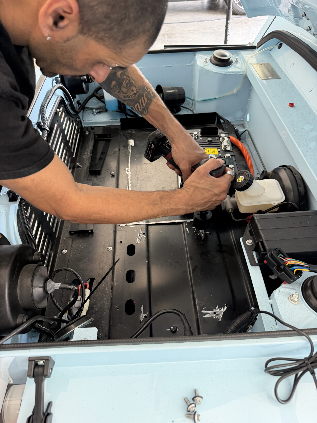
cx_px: 158
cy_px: 212
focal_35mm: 24
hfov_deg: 56.8
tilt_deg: -46.8
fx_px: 293
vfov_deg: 71.6
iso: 250
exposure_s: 1/60
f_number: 1.78
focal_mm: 6.76
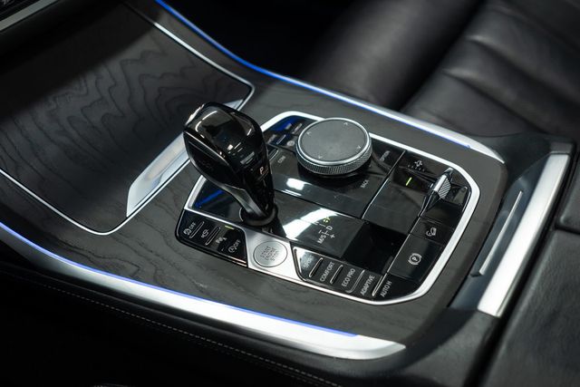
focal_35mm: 42
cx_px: 290
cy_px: 194
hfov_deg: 46.4
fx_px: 677
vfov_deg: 31.9
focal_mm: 28
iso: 500
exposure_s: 1/40
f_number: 3.2
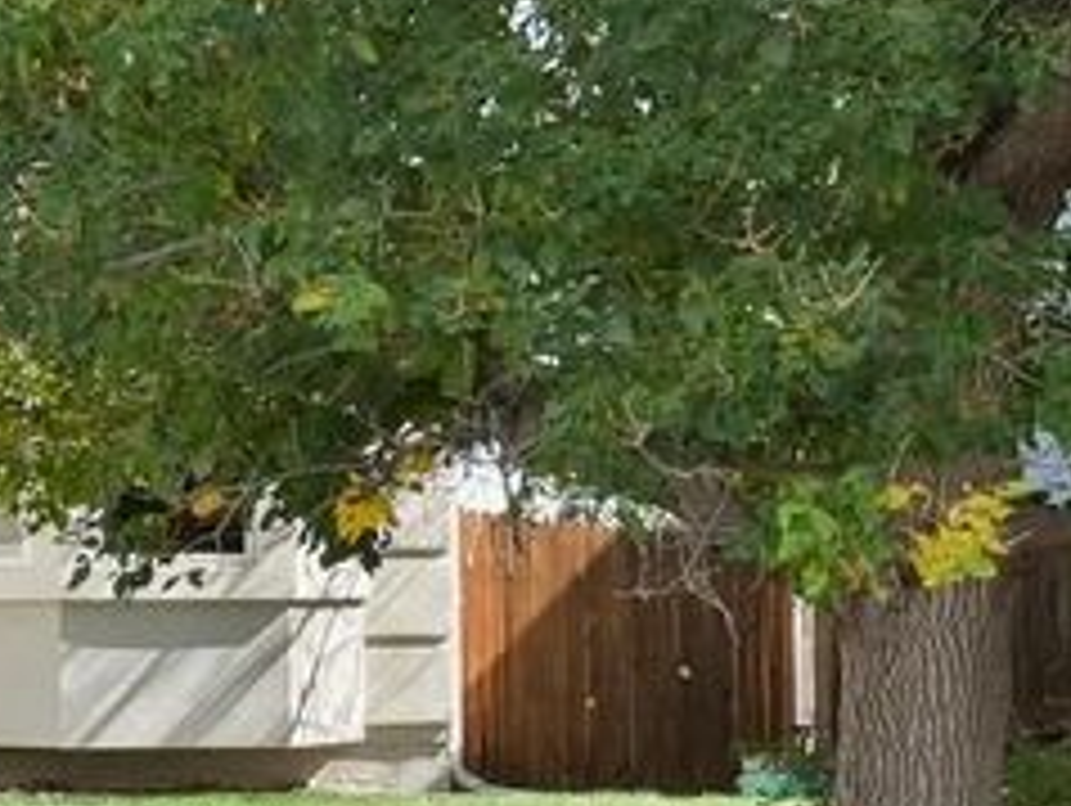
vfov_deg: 15.6
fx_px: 2942
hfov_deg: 16.3
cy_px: 491
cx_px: -1008
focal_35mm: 95
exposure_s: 1/80
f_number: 6.3
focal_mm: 23
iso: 250
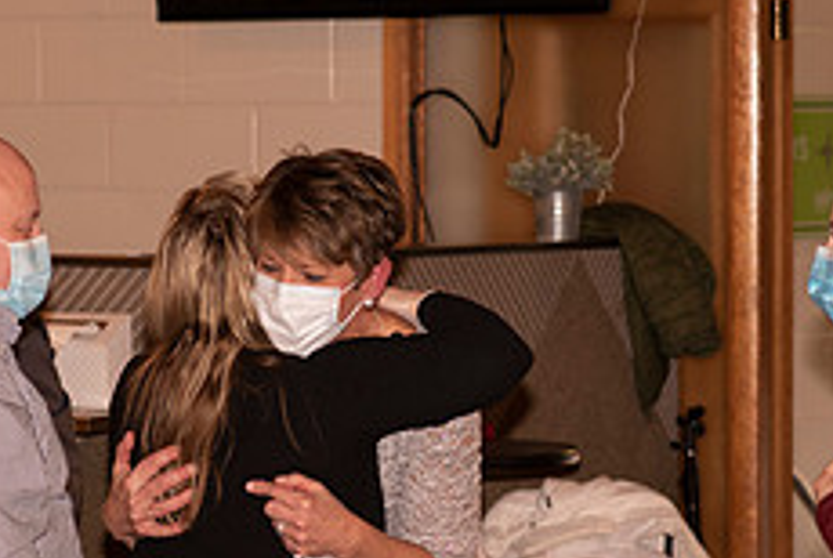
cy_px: 364
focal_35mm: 214
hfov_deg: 9.6
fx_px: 4958
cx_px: 279
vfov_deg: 6.4
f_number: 3.5
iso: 500
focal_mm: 85
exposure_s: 1/160
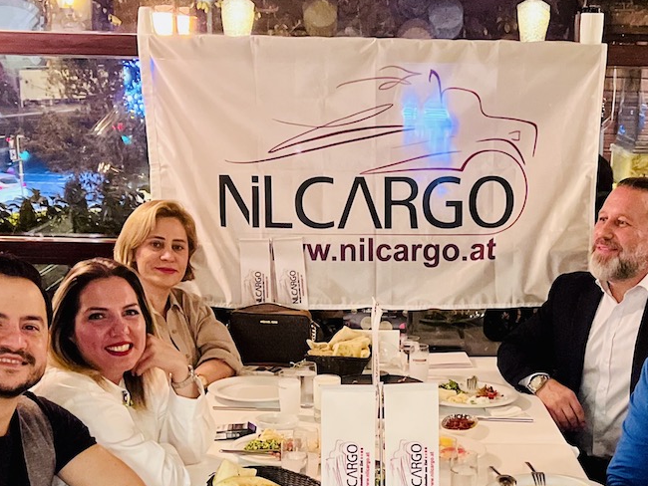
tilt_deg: -17.6
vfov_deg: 22.3
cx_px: 393
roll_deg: -0.4
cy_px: 461
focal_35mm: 64
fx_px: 1199
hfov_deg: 30.2
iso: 640
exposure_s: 1/25
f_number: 1.5
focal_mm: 5.7
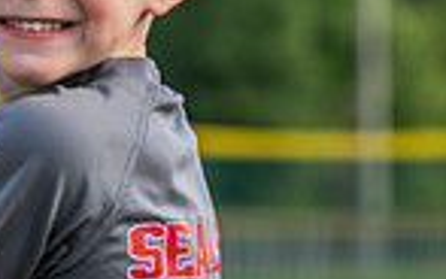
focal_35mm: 422
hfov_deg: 5.0
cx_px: 46
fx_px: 5131
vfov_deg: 3.1
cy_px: 136
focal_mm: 135
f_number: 5.6
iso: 100
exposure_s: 1/200
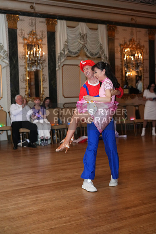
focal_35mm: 48
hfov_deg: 28.1
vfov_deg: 41.1
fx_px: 312
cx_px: 78
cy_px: 117
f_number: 4
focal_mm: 48
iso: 5000
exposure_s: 1/200
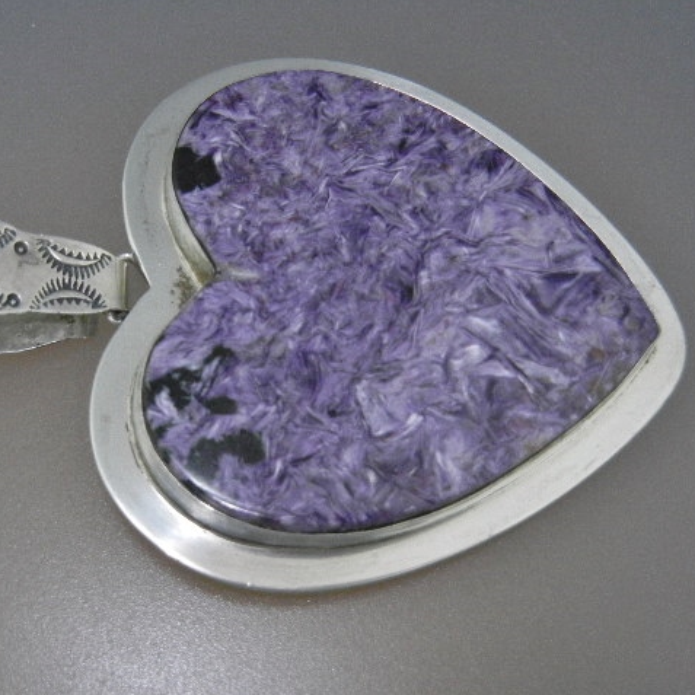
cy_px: 348
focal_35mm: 70
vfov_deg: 24.7
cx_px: 249
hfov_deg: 24.6
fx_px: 1590
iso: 800
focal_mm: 10.6
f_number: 8
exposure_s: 1/30
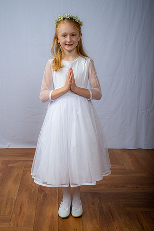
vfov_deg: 34.5
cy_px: 116
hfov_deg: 23.3
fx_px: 373
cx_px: 77
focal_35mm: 58
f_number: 6.3
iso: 250
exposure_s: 1/200
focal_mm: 58
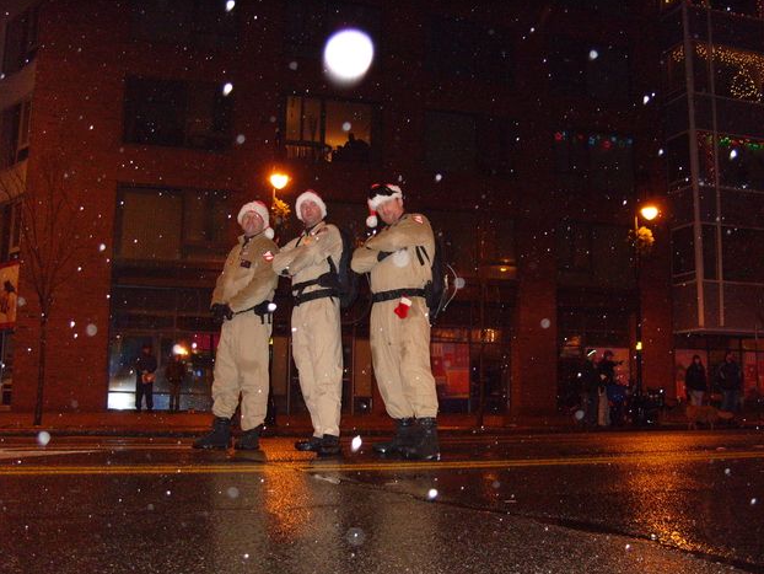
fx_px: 795
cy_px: 288
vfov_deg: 39.7
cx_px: 372
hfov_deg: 51.3
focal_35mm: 36
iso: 400
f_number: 2.8
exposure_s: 1/45
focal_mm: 7.8
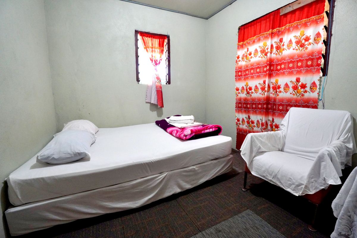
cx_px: 178
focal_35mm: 16
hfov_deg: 98.1
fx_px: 155
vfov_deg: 75.2
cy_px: 119
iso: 2500
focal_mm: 10.4
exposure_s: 1/30
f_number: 6.3
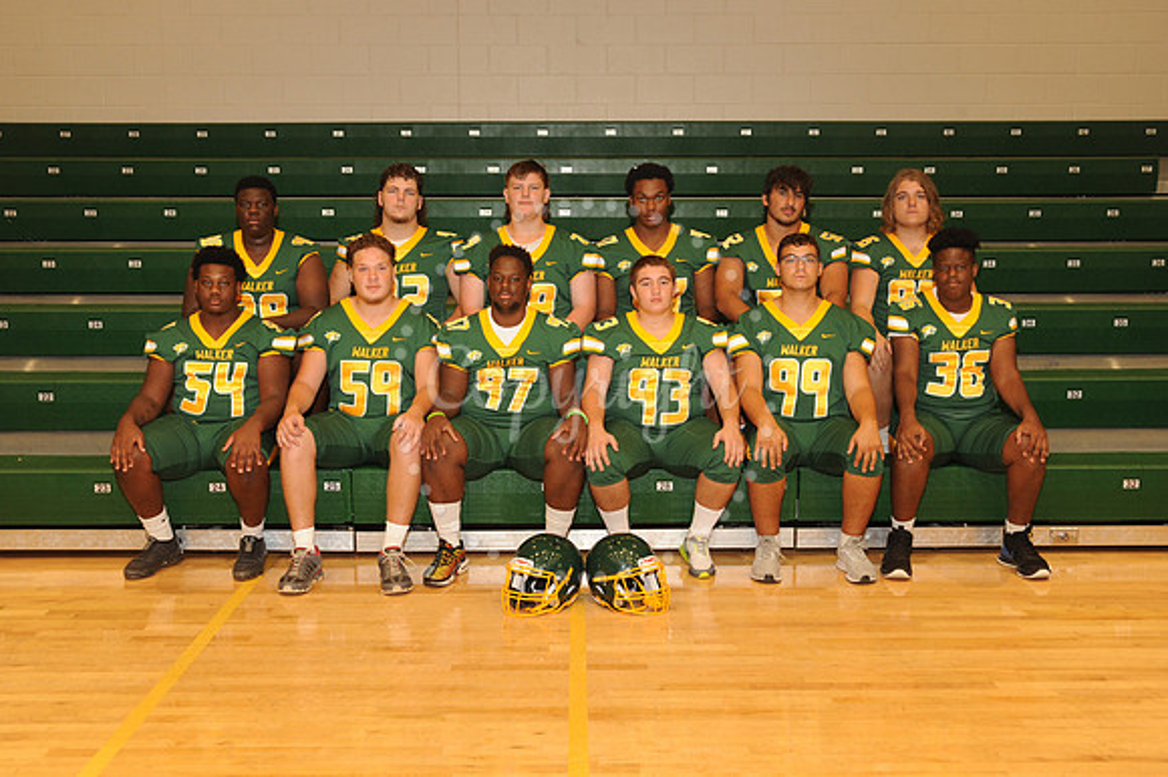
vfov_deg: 33.4
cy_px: 388
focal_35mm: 40
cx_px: 584
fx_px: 1297
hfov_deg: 48.5
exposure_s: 1/60
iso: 1250
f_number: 6.3
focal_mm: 40
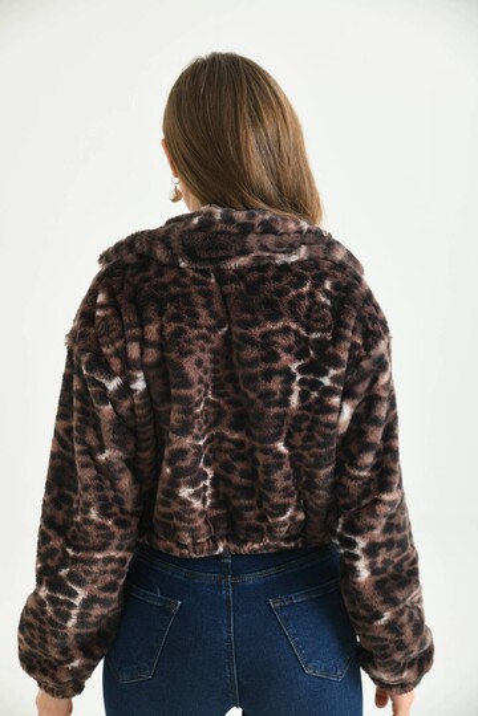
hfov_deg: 21.9
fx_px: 1235
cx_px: 239
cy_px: 358
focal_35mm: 62
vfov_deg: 32.4
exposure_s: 1/125
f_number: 5.6
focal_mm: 62
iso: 160
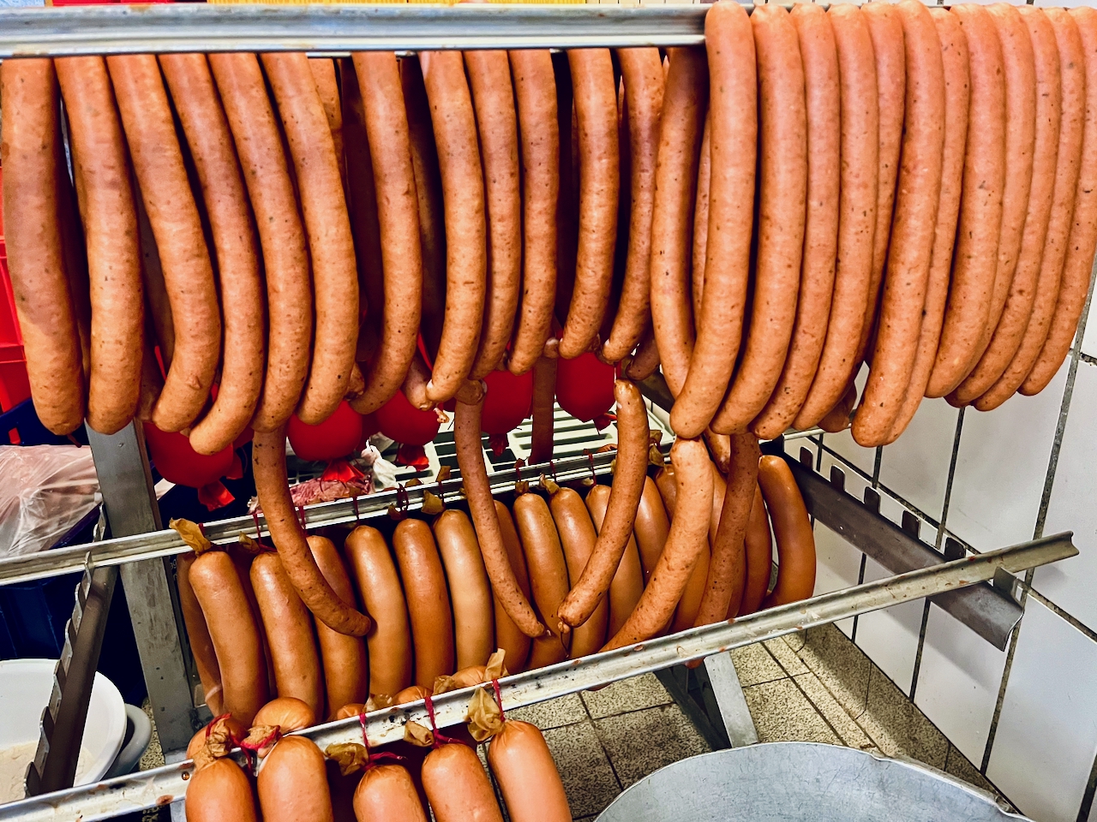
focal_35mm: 26
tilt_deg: -21.5
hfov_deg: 67.3
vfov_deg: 53.1
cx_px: 548
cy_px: 411
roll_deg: +1.2
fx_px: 824
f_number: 1.6
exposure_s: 1/33
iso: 500
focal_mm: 5.1
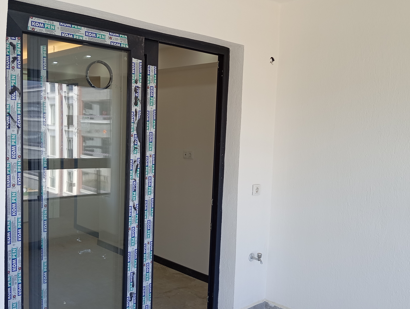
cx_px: 202
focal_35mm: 36
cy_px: 178
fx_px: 427
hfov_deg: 51.3
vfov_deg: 39.6
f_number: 1.8
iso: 270
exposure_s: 1/100
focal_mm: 4.22
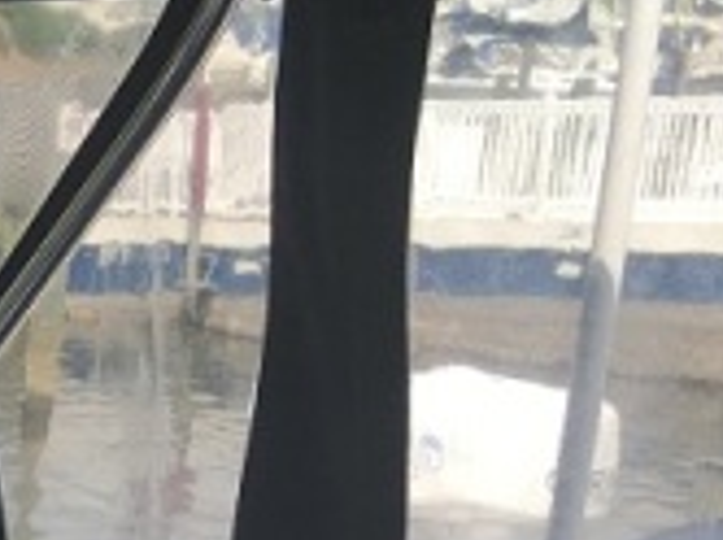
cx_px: -945
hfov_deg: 11.8
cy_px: 954
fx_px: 2920
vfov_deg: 10.0
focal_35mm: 140
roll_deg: +0.1
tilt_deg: -18.6
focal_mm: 4.15
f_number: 2.2
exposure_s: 1/986
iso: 25
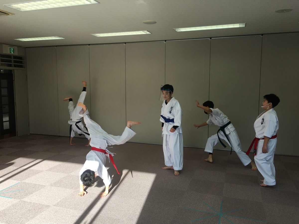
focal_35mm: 29
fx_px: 250
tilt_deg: -6.2
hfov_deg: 61.7
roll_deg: -0.2
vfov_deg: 48.2
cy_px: 112
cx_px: 150
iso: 25
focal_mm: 4.15
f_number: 2.2
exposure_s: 1/368
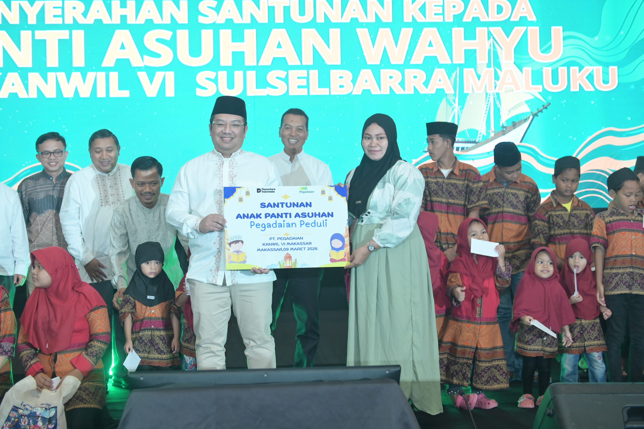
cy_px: 214
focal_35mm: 50
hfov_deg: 39.6
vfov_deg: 27.0
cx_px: 322
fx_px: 894
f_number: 3.2
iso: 2000
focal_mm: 50
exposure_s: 1/125
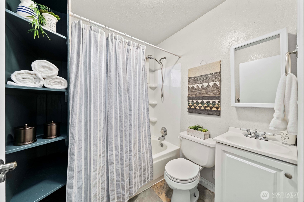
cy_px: 101
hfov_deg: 112.6
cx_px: 152
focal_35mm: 12
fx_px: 101
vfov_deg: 90.0
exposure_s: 1/4
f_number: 6.7
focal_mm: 12
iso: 1000
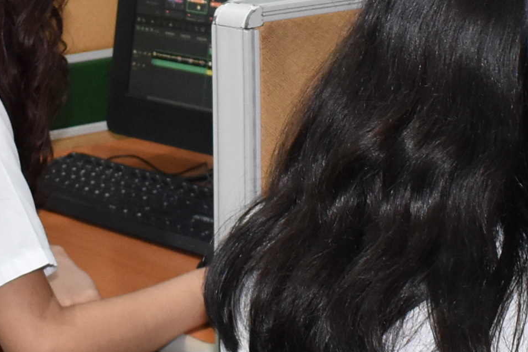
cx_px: 168
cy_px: -12
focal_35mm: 128
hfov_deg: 16.0
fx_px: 1877
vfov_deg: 10.6
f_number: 3.5
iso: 1100
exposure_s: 1/60
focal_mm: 18
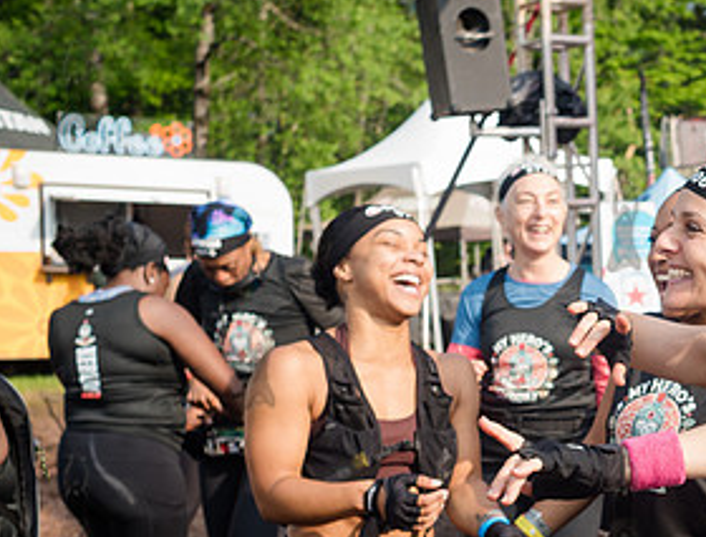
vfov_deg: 18.1
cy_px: 482
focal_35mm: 81
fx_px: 1661
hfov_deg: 22.8
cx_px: 746
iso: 250
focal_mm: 35
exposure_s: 1/500
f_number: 5.6
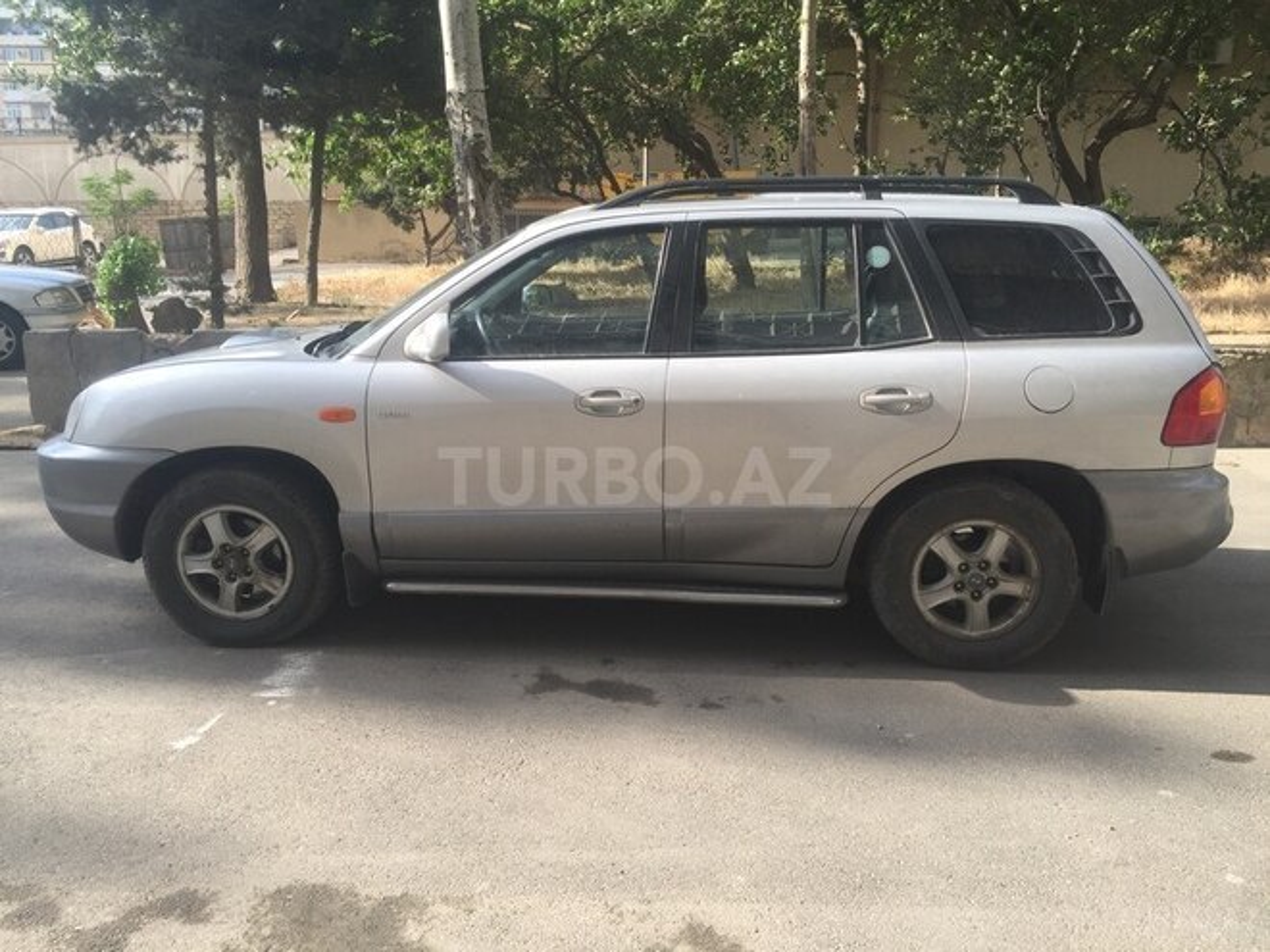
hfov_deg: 61.7
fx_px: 1064
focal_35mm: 29
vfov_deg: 48.2
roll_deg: -1.2
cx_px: 635
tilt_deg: -8.6
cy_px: 476
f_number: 2.2
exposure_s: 1/638
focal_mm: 4.15
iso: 32
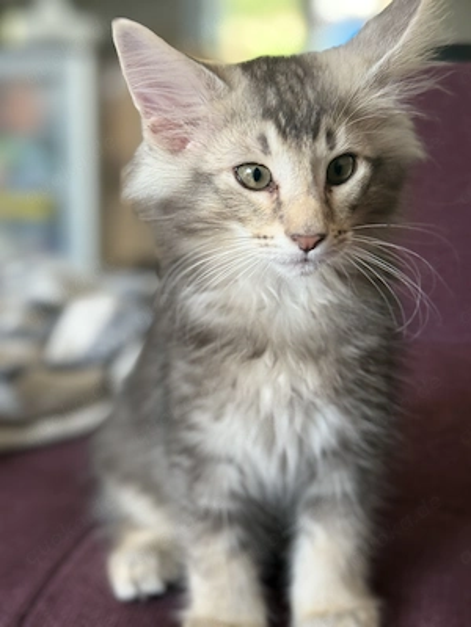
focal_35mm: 48
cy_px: 314
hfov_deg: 30.3
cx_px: 236
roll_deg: -1.8
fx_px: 871
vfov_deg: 39.7
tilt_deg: -11.8
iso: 125
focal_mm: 6.76
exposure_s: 1/60
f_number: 1.78
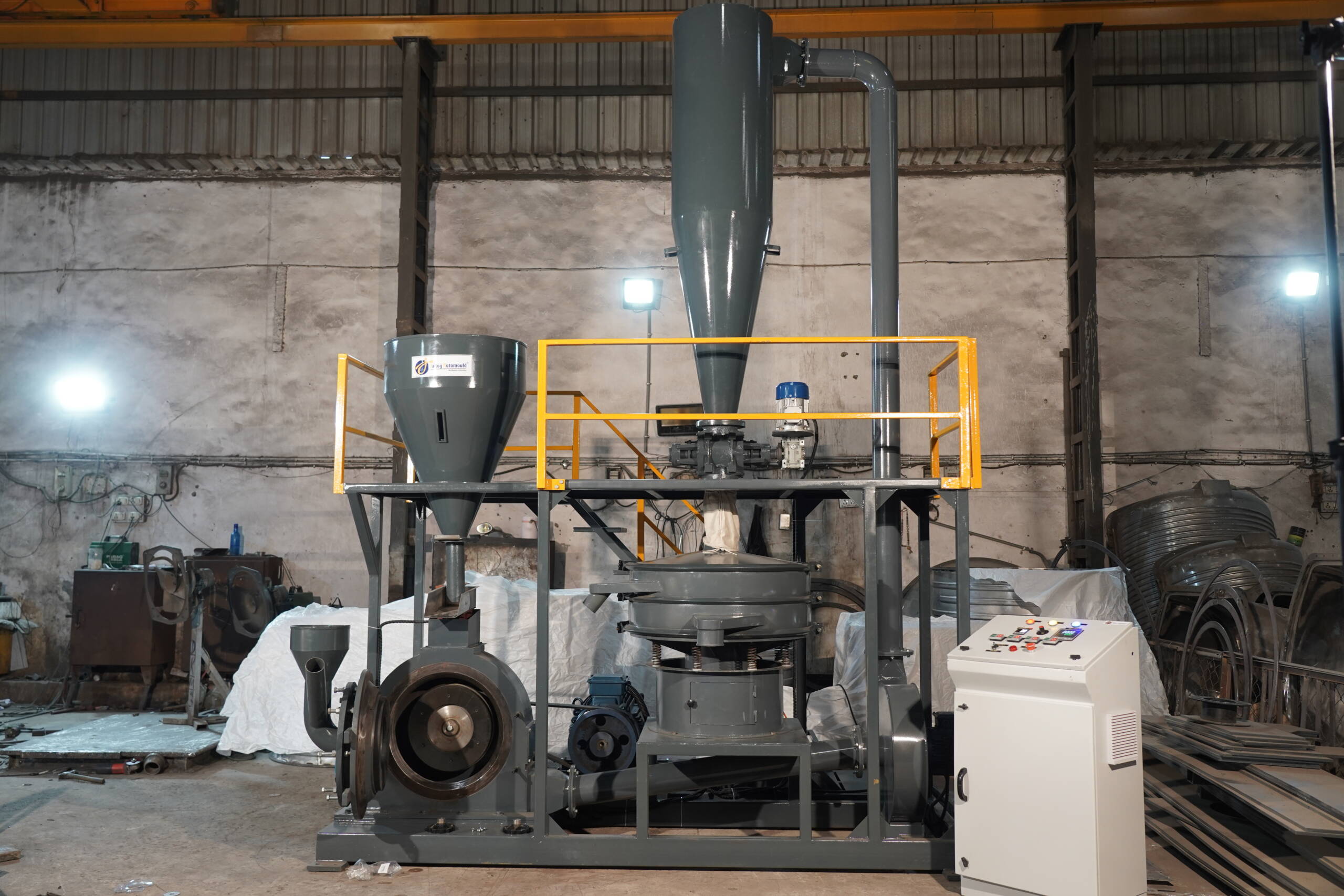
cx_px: 672
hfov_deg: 61.9
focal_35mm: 30
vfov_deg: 43.6
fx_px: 1120
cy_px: 448
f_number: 4
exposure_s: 1/100
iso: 1000
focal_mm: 30
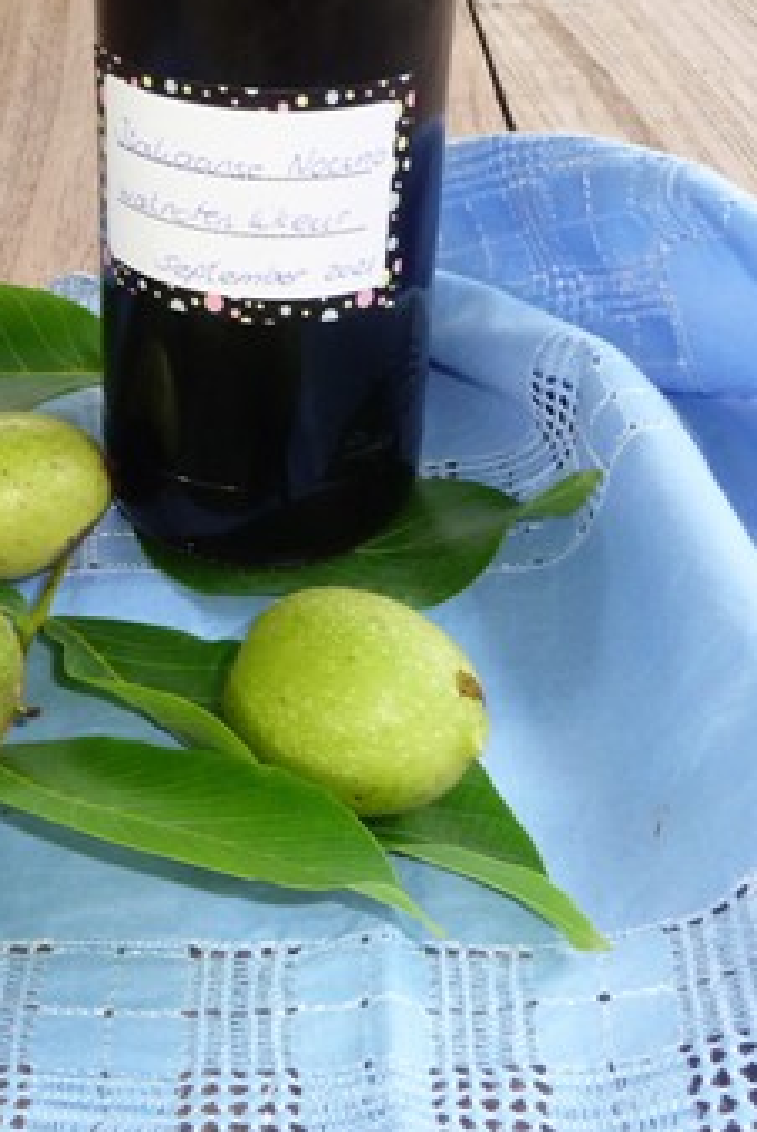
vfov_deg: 33.9
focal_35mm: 59
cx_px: 141
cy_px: 536
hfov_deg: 22.7
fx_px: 1857
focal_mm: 5
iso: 100
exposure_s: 1/30
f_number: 3.4
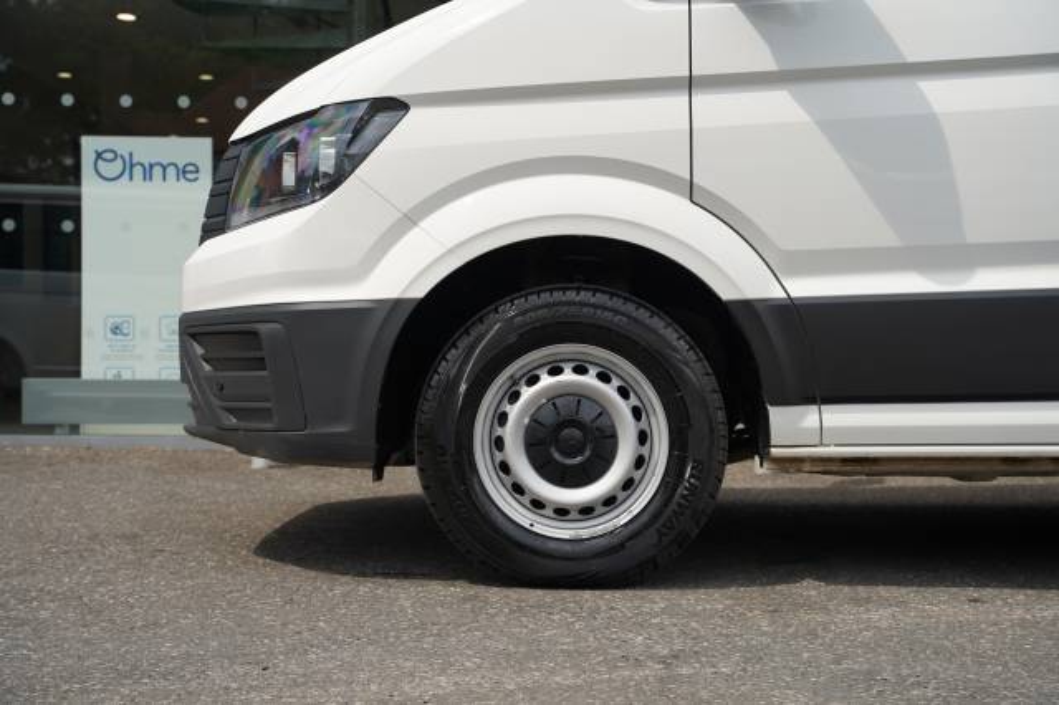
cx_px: 530
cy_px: 352
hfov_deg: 37.7
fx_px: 1549
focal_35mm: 53
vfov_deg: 25.6
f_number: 4.5
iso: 100
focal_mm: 52.7
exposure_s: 1/250
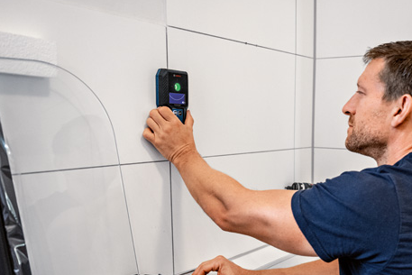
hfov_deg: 45.0
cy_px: 192
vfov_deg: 31.6
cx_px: 301
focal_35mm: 42
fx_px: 481
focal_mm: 24
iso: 2000
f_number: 2.8
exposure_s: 1/100
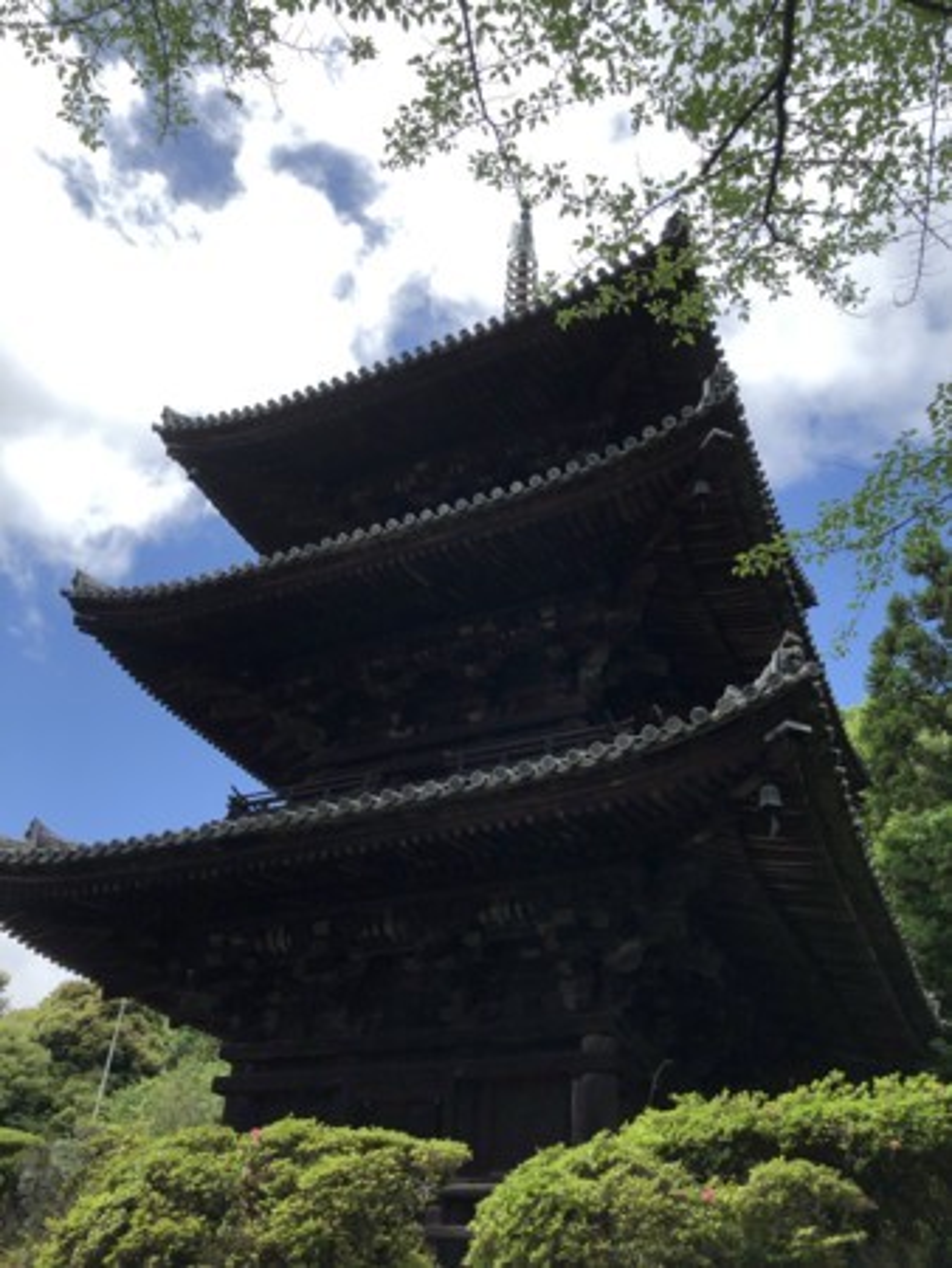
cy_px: 634
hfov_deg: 49.8
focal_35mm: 28
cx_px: 476
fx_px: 1026
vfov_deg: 63.4
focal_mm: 3.99
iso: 20
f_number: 1.8
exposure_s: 1/1845
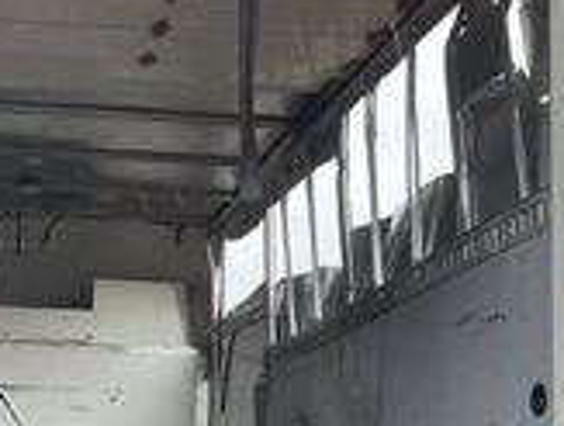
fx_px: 1159
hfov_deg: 26.5
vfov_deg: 20.3
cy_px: 398
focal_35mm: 71
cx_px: 69
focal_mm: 3
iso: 25
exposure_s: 1/295
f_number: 1.8
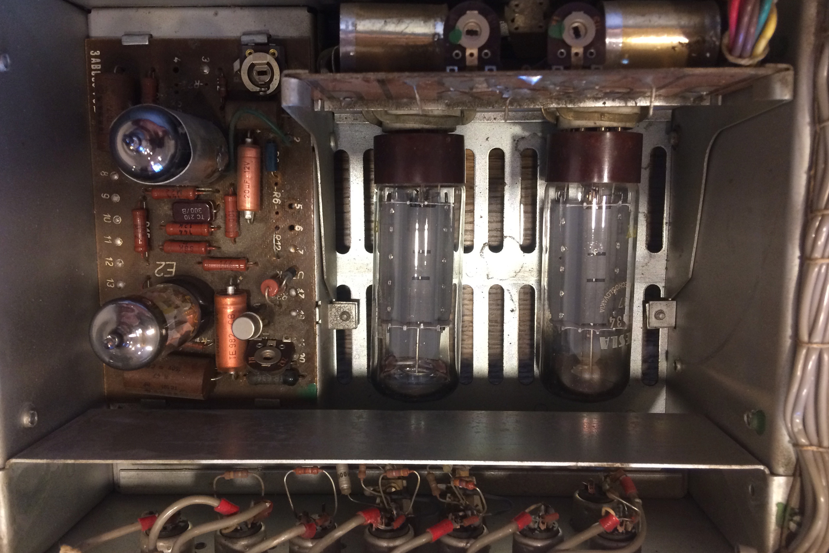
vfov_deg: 42.3
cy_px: 278
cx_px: 421
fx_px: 714
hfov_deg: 60.3
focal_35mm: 31
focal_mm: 4.15
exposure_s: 1/33
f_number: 2.2
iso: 250
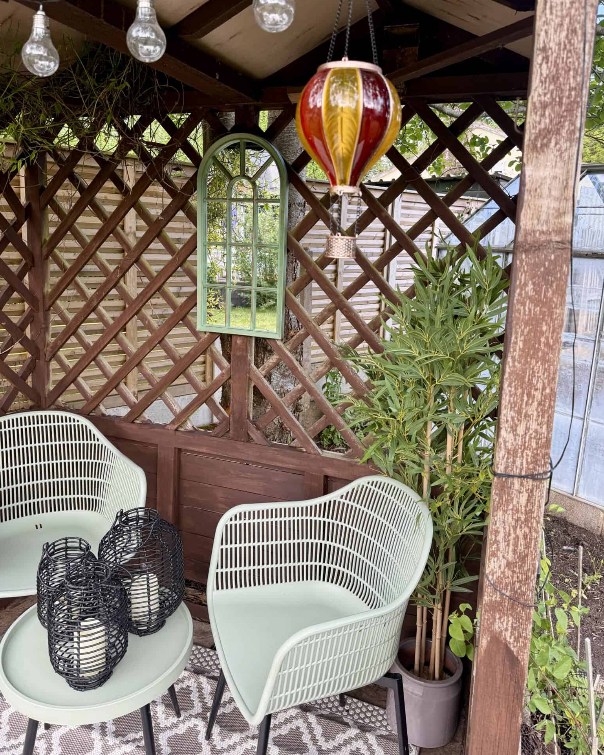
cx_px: 294
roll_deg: -2.7
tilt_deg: -10.0
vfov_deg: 65.9
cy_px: 338
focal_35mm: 26
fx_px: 581
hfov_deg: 54.9
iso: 64
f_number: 1.78
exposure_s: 1/262
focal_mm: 6.76
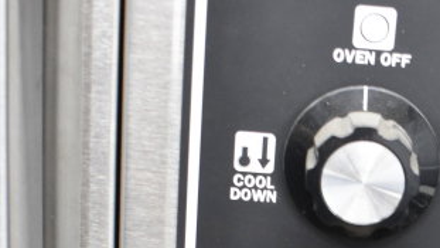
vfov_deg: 10.5
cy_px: 388
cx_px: 341
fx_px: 1295
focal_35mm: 111
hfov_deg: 19.1
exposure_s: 1/40
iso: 2000
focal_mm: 24
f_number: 3.8
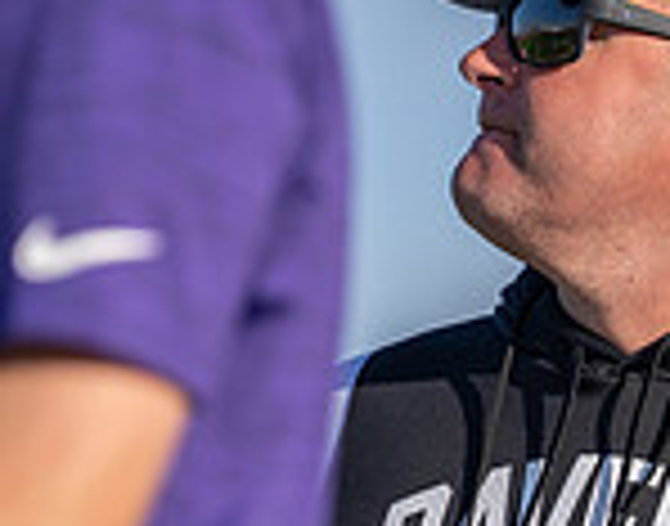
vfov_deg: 2.0
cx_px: 654
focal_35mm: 753
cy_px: 539
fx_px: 14825
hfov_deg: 2.6
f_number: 2.8
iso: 200
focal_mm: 176
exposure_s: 1/2500
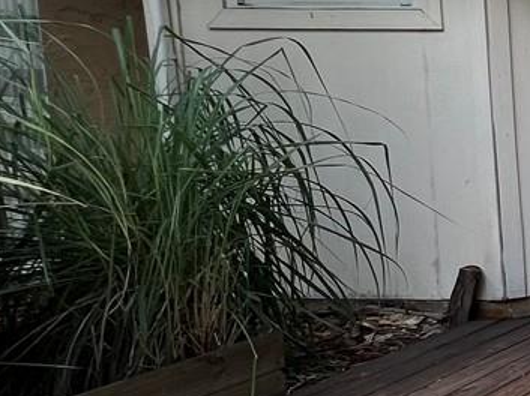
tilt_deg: -7.6
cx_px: 1051
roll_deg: -0.6
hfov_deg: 19.4
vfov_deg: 24.8
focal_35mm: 59
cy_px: 201
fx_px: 902
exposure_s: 1/326
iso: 32
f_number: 1.8
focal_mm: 1.57
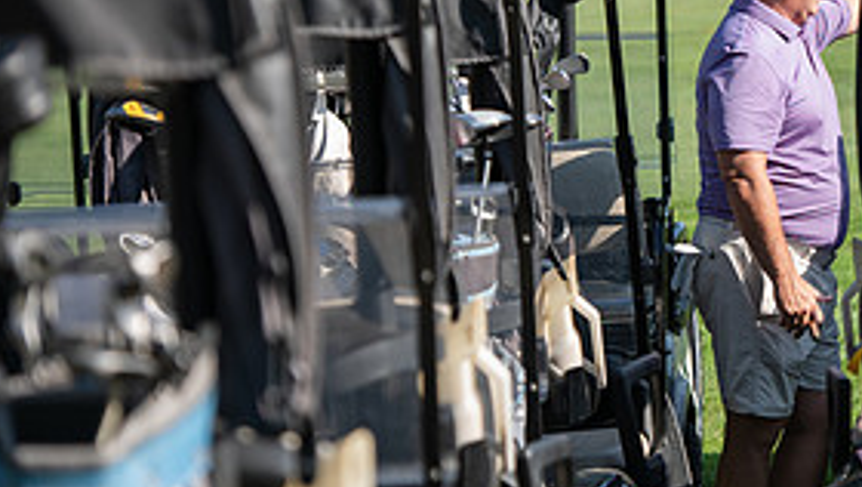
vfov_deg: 4.5
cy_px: 186
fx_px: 6199
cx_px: 844
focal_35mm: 271
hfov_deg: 7.9
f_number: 3.5
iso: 100
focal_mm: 125
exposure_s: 1/640
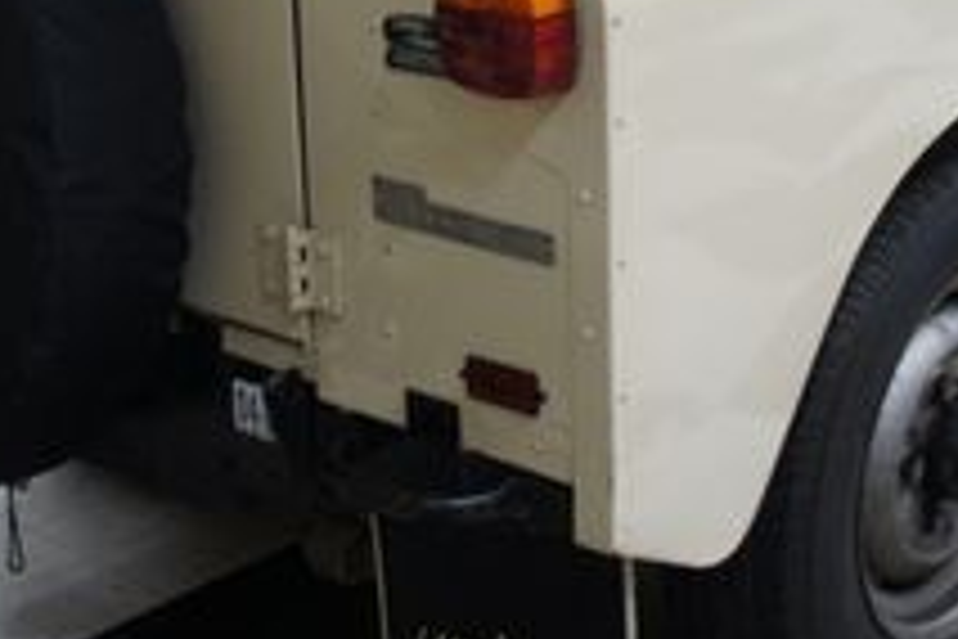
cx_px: 535
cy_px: -112
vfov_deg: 16.2
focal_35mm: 81
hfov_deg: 25.0
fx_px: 2155
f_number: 3.5
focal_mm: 18
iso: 250
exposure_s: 1/30
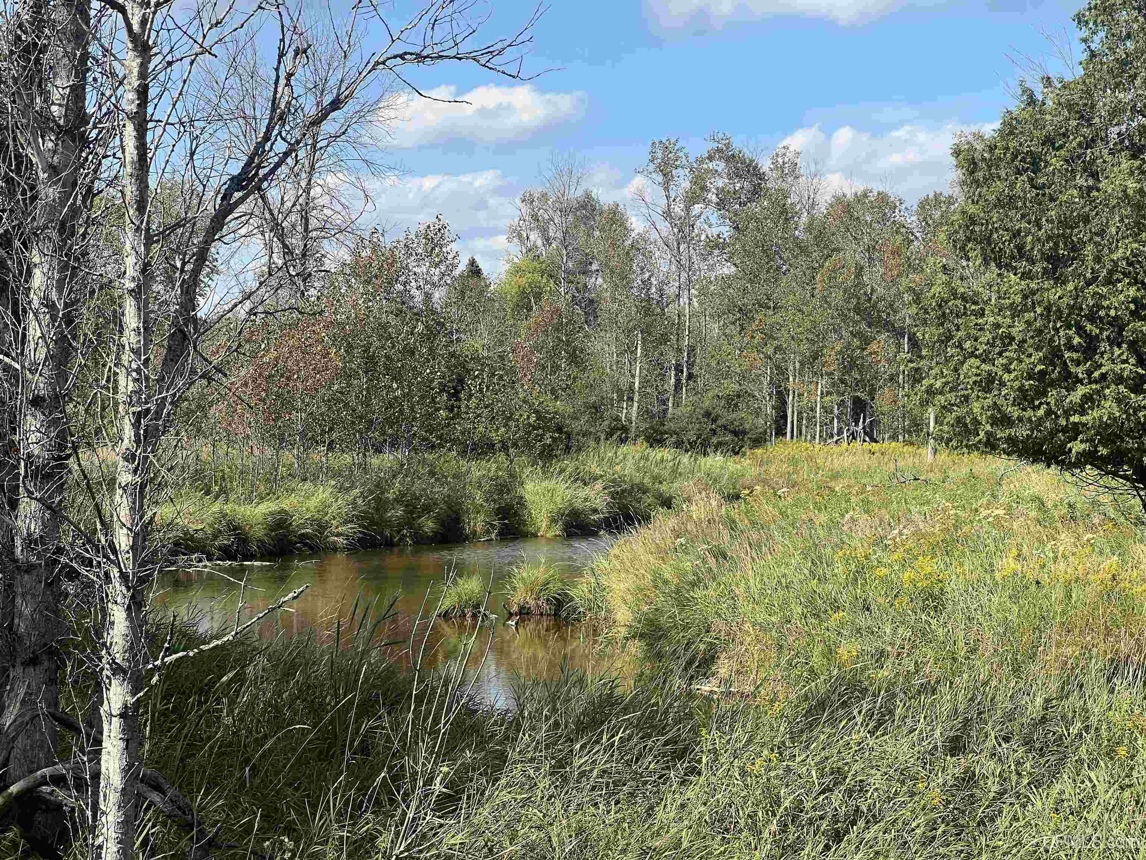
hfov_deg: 25.3
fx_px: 2549
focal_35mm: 77
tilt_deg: -0.3
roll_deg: -0.2
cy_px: 430
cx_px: 573
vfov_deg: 19.1
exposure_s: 1/528
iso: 32
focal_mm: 9
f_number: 2.8
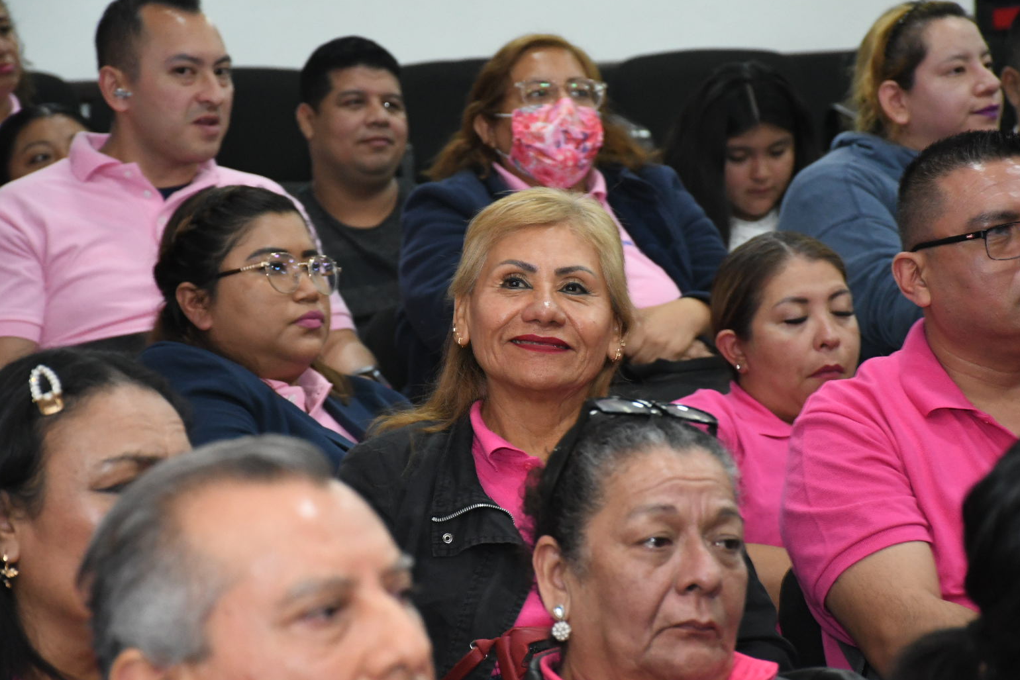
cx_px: 521
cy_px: 353
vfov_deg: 9.7
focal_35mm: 142
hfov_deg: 14.4
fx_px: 4023
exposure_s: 1/100
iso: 4000
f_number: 6.3
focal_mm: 90
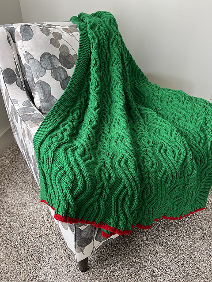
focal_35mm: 26
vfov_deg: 67.3
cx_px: 106
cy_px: 141
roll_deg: -2.7
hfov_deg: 53.1
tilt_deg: -35.9
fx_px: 212
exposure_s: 1/83
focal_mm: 5.7
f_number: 1.5
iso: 125
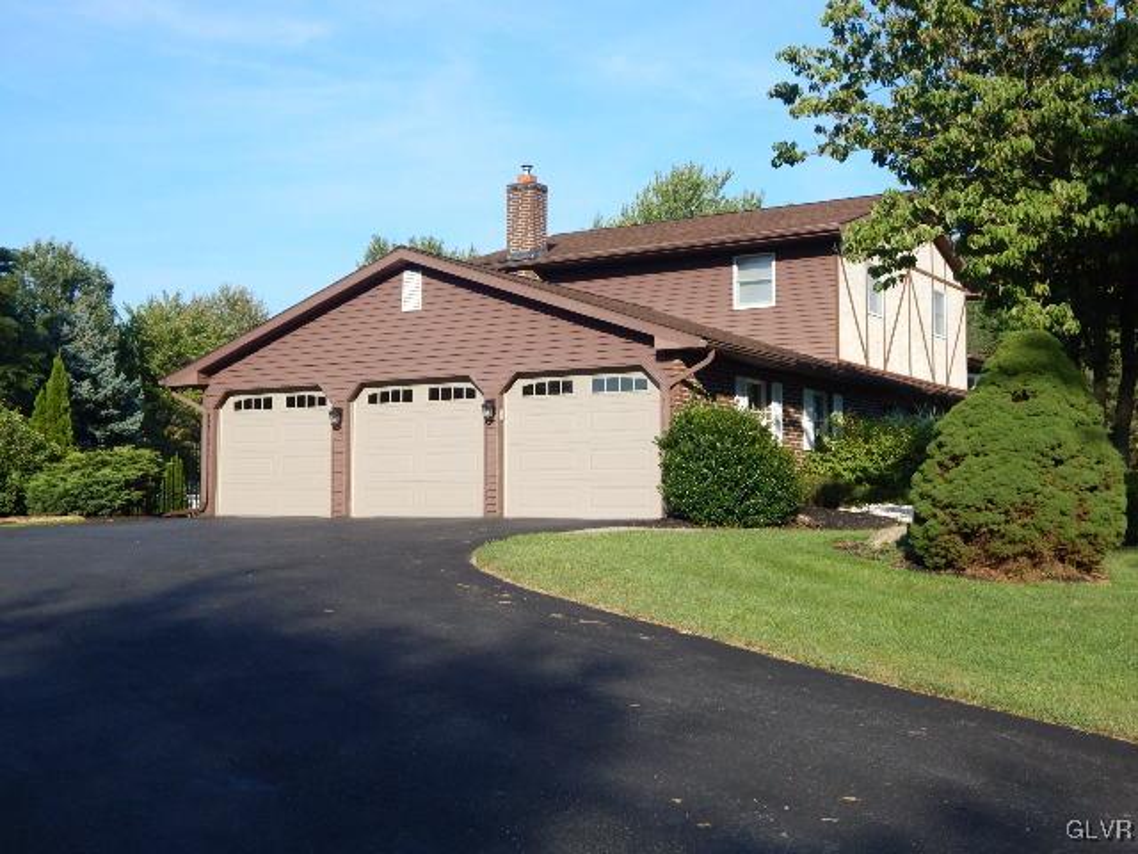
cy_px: 427
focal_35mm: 43
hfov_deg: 43.9
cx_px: 569
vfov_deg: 33.6
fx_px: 1414
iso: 125
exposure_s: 1/800
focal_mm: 7.7
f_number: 3.6
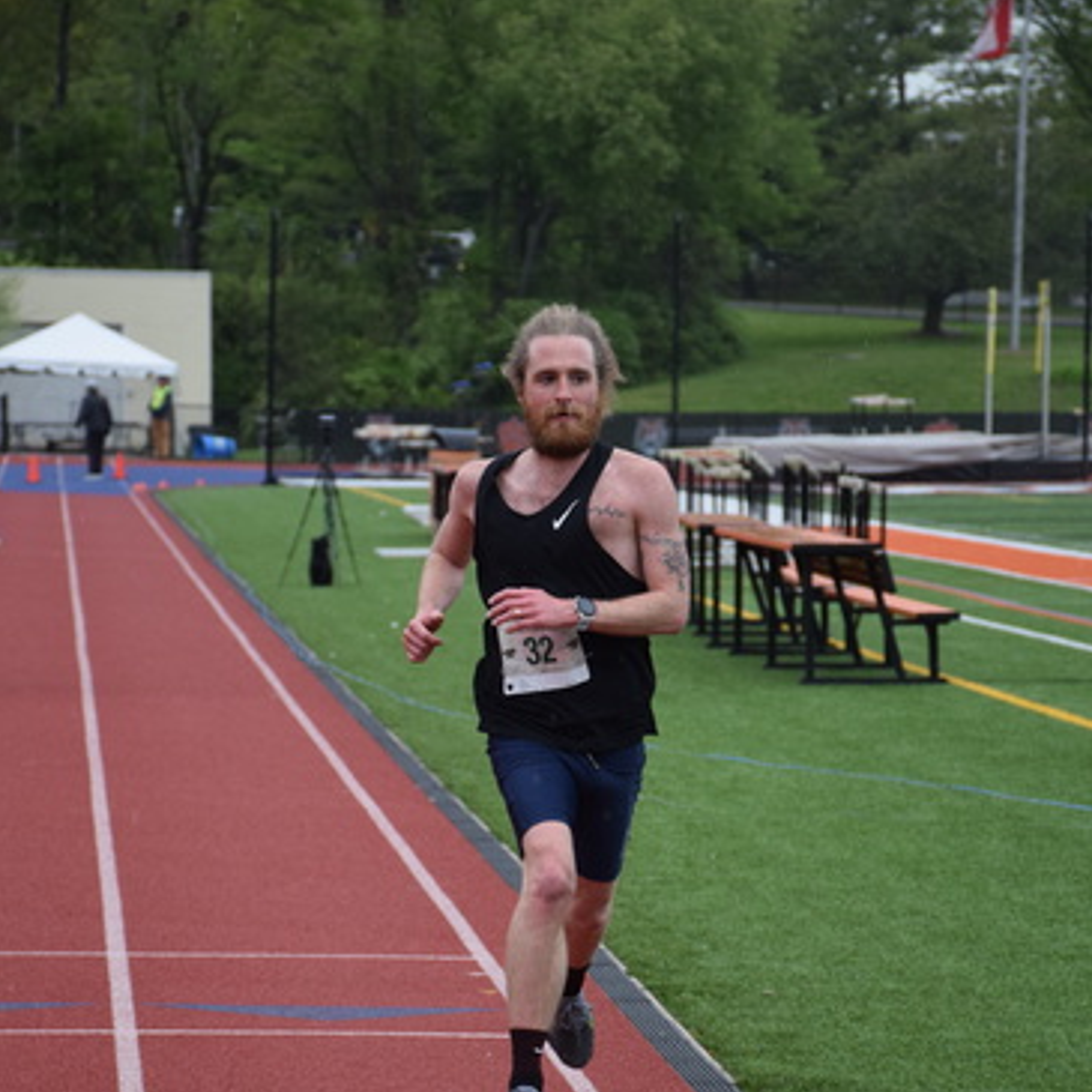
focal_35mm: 173
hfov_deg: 10.1
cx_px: 546
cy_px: 742
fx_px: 6174
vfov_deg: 10.1
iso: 800
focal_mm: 90
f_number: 5.3
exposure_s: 1/640
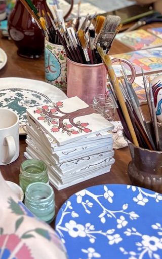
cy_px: -28
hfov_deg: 18.1
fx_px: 487
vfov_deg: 27.2
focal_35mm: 69
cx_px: -24
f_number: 1.6
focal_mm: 5.96
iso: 160
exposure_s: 1/50
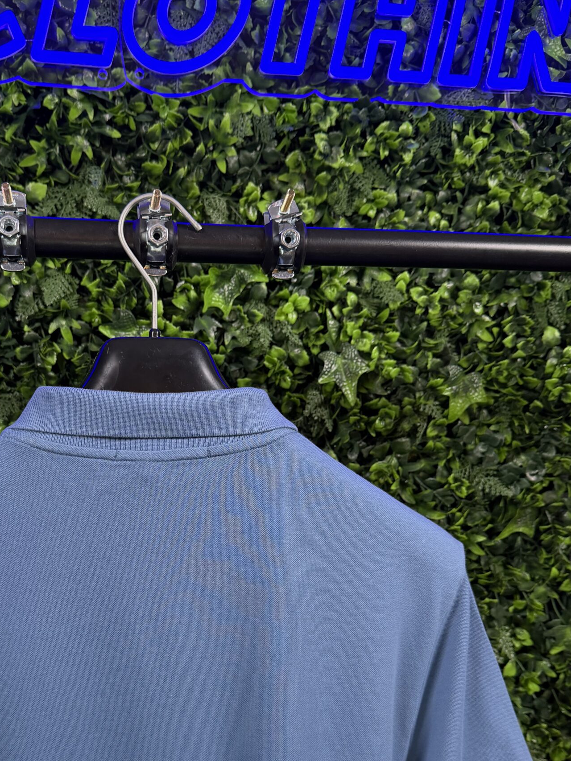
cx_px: 201
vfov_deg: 50.7
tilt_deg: -7.4
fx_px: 792
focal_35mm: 36
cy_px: 490
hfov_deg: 39.3
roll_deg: -0.9
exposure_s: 1/50
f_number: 1.78
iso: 200
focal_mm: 6.76
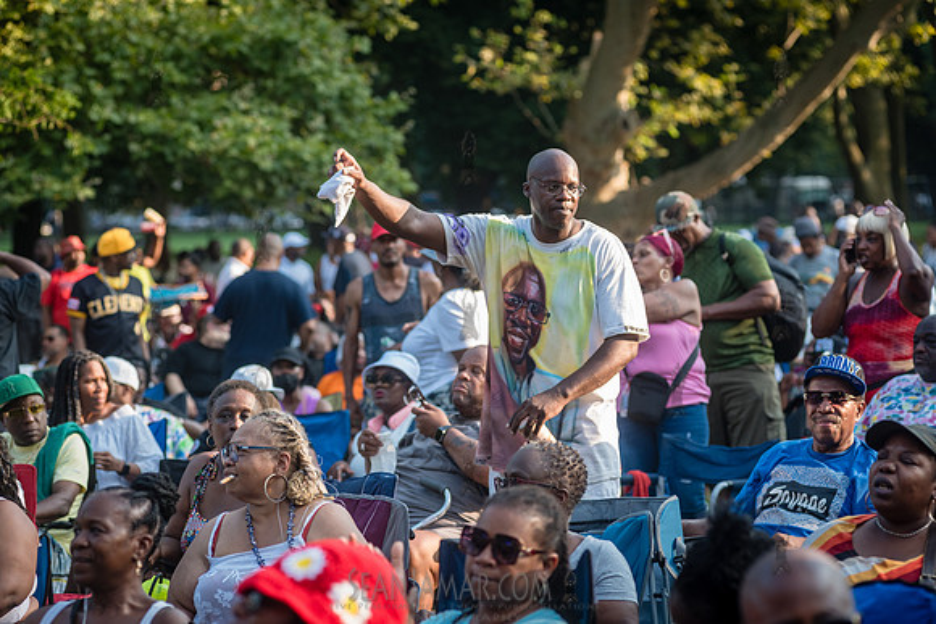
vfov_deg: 10.0
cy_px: 312
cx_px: 468
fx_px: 3566
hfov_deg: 15.0
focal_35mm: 137
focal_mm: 135
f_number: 4.5
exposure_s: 1/500
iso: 500
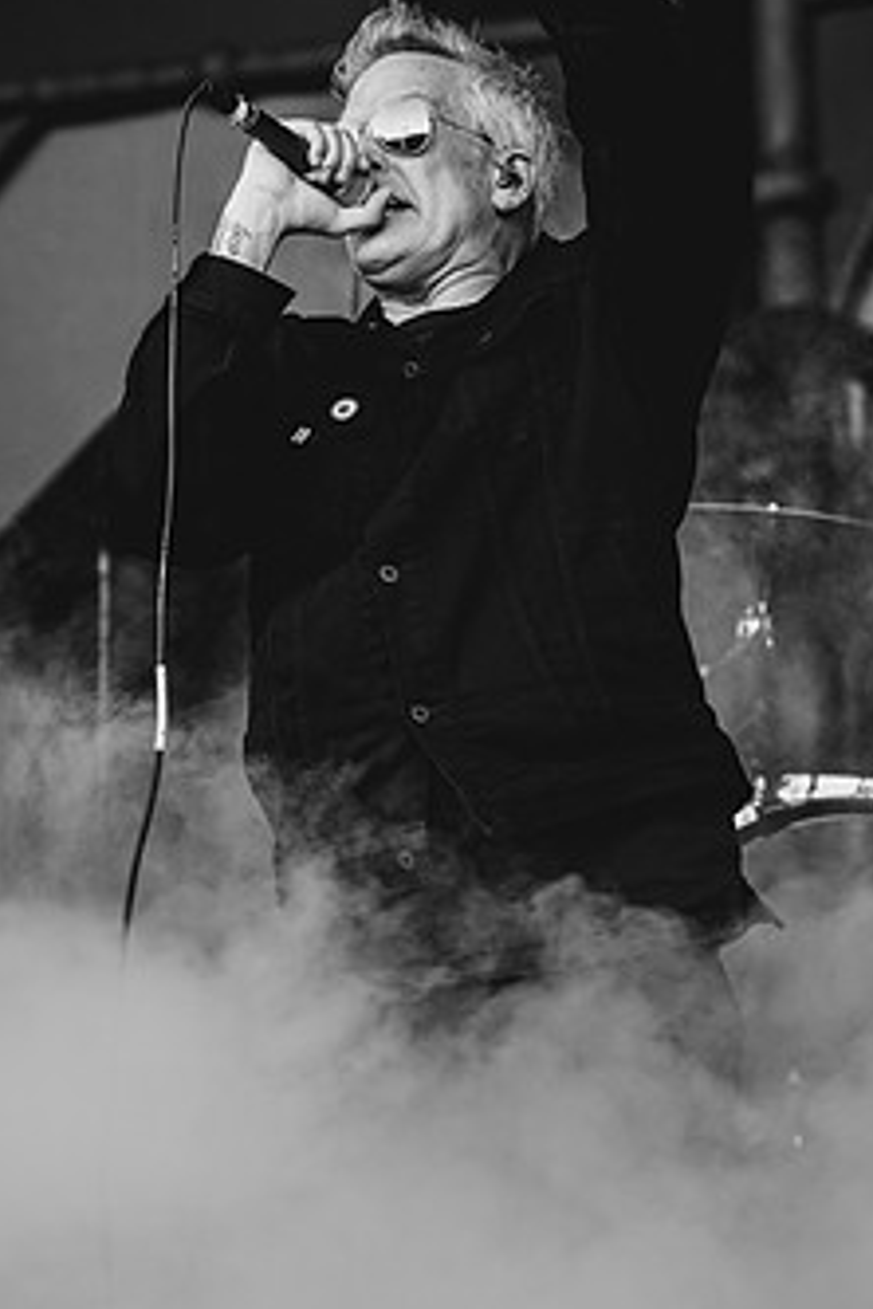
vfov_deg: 14.4
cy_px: 480
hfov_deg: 9.7
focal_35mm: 142
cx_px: 456
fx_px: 5165
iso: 400
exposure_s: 1/160
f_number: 4
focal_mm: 105
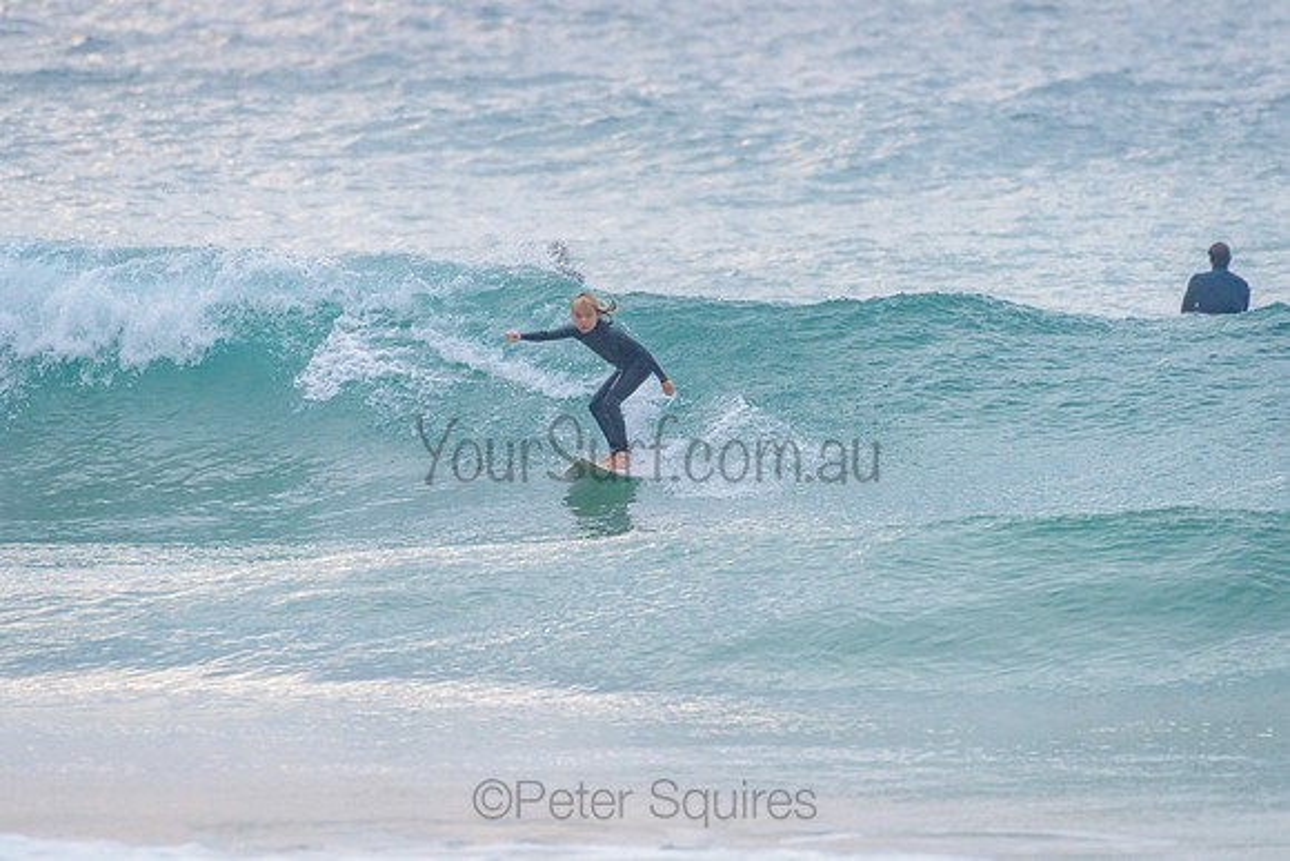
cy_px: 422
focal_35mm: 613
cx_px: 625
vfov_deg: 2.2
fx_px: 21975
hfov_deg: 3.4
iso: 900
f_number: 5.6
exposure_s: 1/1600
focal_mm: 500
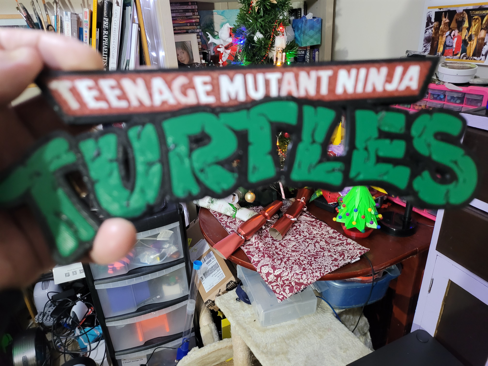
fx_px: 367
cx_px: 244
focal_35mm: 26
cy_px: 183
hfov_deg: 67.3
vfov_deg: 53.1
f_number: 1.8
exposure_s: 1/25
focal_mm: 5
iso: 640
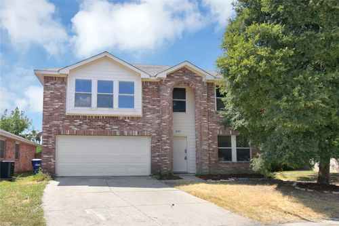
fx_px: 282
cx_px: 170
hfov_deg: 61.9
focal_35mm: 30
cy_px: 113
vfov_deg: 43.6
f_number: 8
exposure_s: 1/250
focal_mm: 20
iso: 110
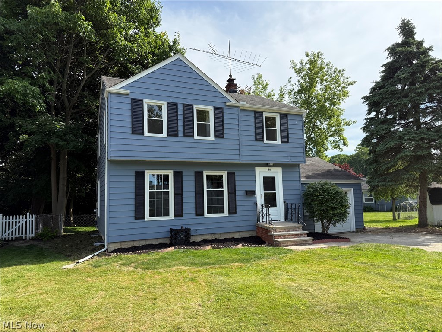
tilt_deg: +5.5
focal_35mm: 24
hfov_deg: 71.6
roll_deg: +0.2
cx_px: 221
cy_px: 166
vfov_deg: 56.8
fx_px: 306
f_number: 1.78
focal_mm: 6.76
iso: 100
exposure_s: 1/2801
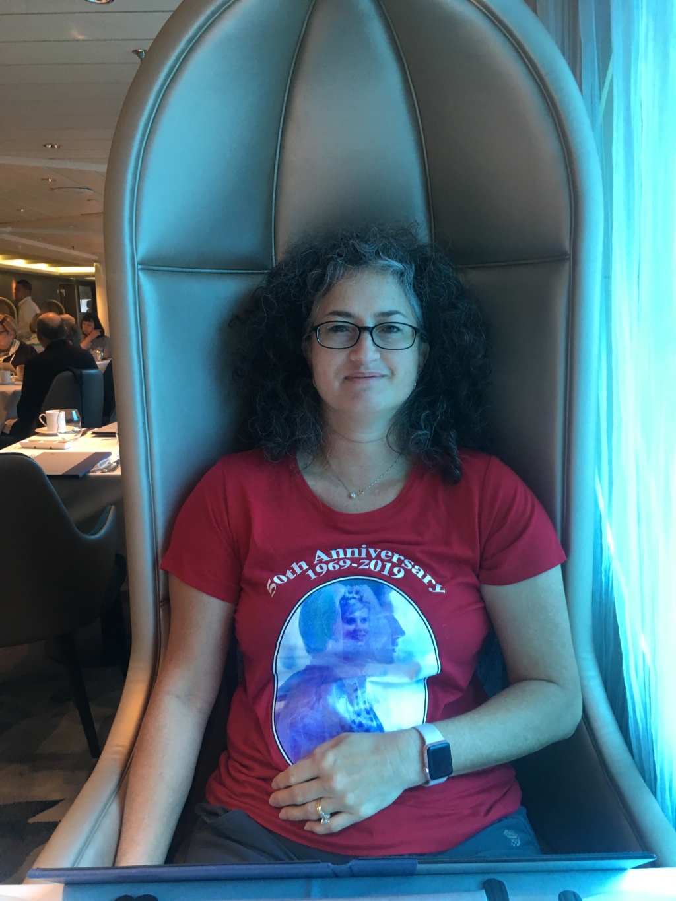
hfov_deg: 48.2
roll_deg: +2.6
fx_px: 755
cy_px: 450
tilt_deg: -10.1
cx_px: 338
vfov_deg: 61.7
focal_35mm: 29
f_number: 2.2
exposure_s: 1/30
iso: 80
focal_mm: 4.15
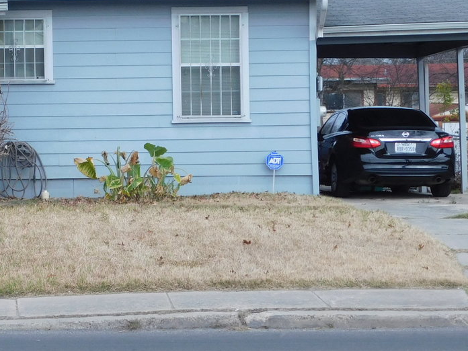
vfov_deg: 12.1
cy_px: 114
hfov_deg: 16.0
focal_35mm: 122
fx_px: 1649
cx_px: 80
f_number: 4
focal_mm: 10.4
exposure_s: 1/500
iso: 125
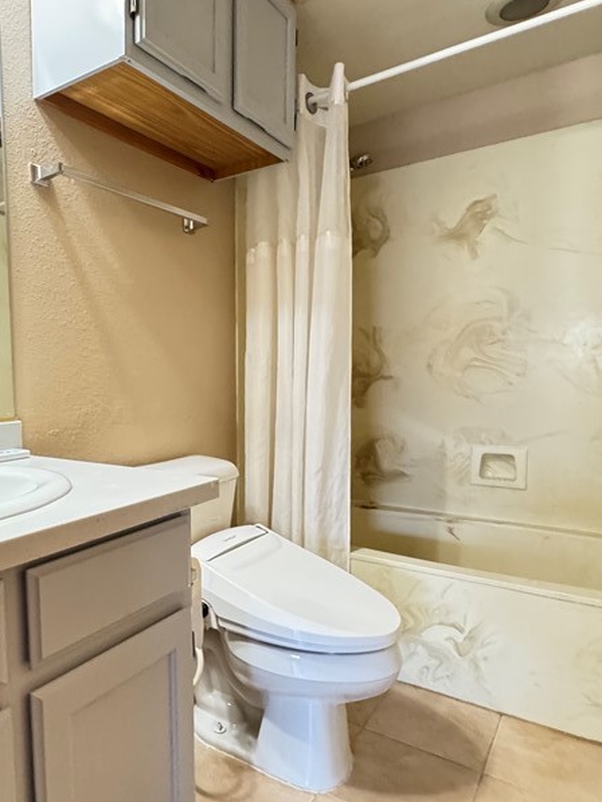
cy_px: 430
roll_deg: +1.4
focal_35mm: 24
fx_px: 556
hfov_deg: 54.9
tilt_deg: -5.7
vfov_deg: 71.5
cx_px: 173
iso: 1250
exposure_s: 1/60
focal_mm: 2.22
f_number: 2.2
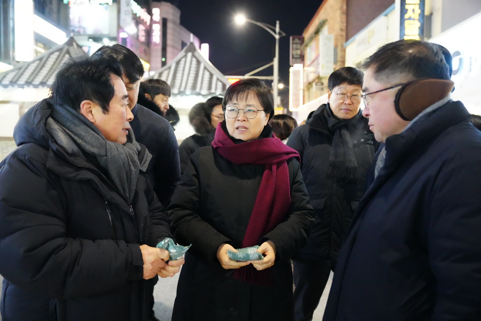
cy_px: 160
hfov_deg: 57.2
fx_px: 441
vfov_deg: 40.0
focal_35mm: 33
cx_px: 240
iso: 16000
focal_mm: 33
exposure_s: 1/160
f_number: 3.2
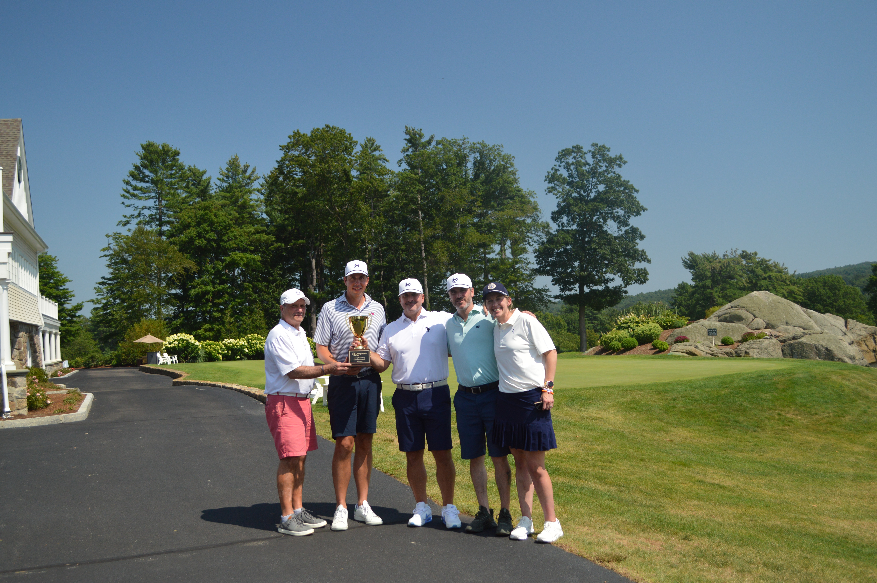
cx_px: 438
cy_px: 292
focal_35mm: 36
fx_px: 876
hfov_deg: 53.2
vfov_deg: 36.8
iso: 400
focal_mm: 24
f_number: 5
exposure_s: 1/1250
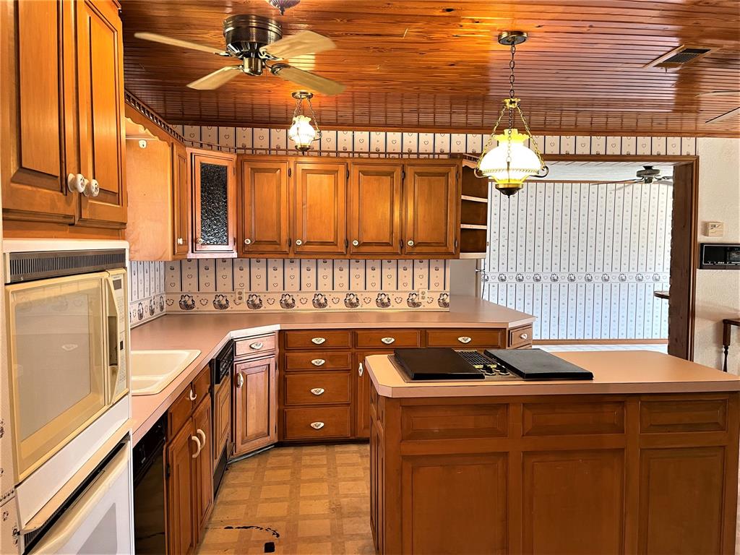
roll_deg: -0.3
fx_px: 556
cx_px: 370
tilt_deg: -3.7
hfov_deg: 67.3
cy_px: 278
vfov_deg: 53.1
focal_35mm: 26
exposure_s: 1/60
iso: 200
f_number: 1.6
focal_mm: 5.1
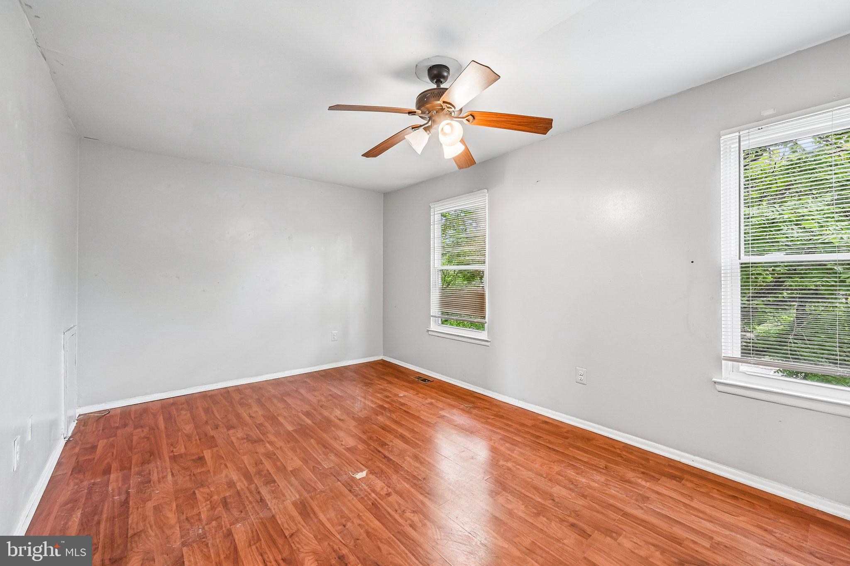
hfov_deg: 104.3
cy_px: 283
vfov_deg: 81.2
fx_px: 331
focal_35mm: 14
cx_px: 425
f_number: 8
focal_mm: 14
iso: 400
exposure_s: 1/6
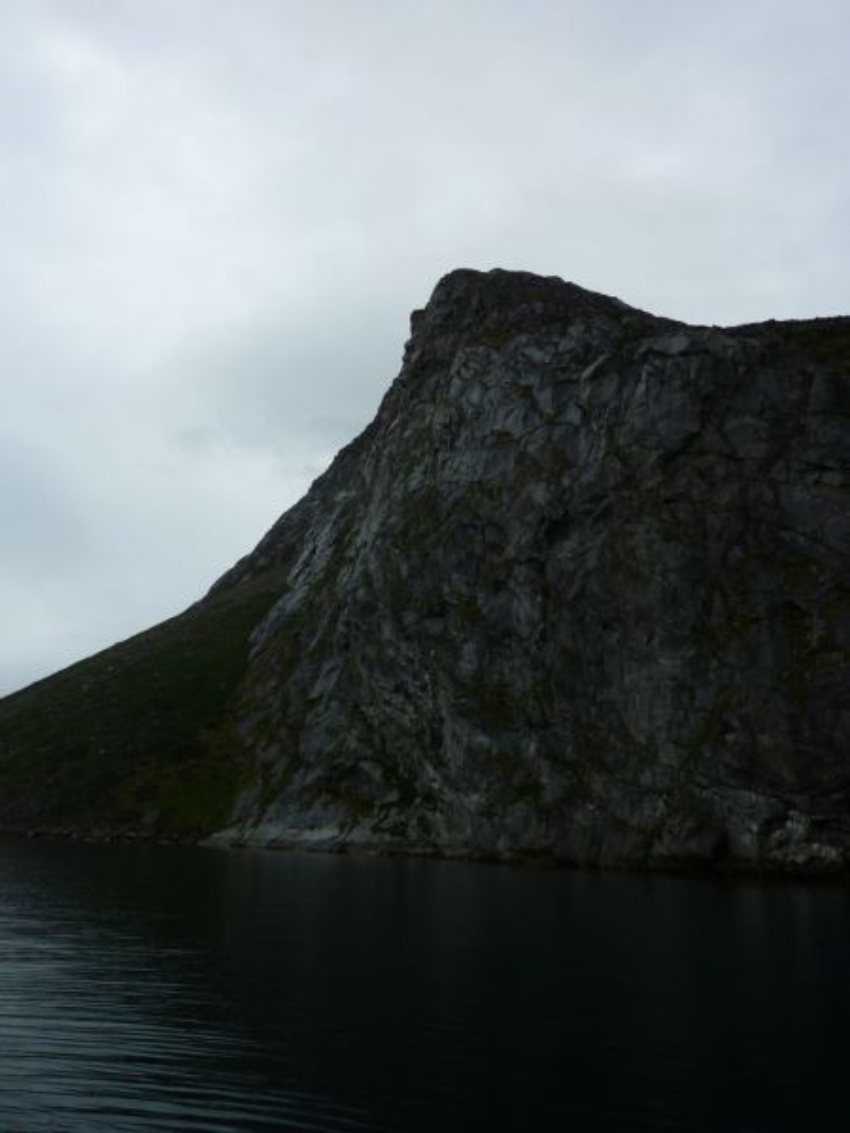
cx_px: 425
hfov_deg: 54.9
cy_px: 566
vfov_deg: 69.4
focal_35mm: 25
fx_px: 819
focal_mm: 4.1
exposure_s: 1/500
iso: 80
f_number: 4
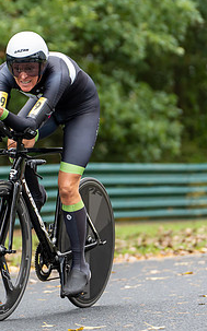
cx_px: 44
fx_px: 2242
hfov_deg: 5.3
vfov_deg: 8.5
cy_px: 137
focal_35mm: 248
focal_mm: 127
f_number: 2.8
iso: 1250
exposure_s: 1/1000
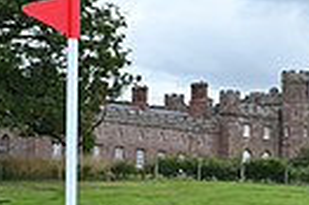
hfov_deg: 8.7
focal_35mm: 222
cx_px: 670
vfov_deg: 6.2
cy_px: 190
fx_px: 1903
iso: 640
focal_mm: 50
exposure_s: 1/1250
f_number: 5.6
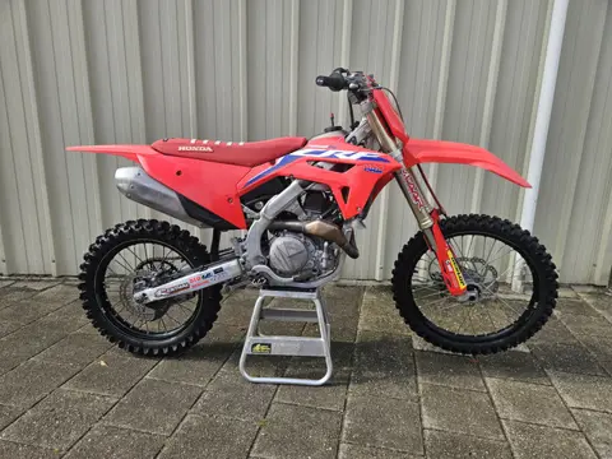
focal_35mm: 23
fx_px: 407
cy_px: 230
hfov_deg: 73.9
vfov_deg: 58.9
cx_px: 306
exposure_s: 1/728
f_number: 1.8
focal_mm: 5.4
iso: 25
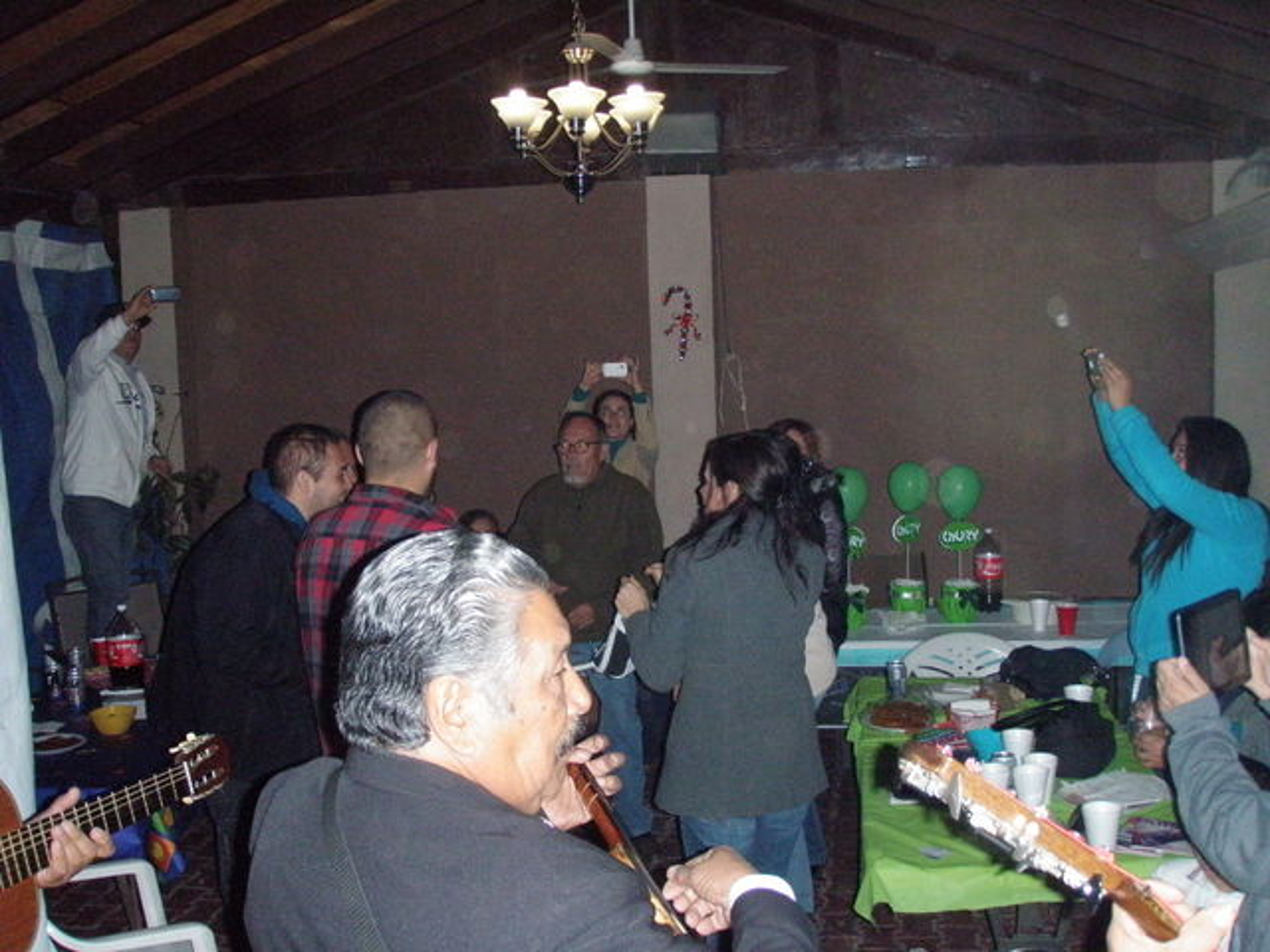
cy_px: 476
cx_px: 635
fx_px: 1394
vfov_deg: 37.7
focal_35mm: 38
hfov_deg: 49.0
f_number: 3.5
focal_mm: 6.7
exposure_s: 1/250
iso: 640
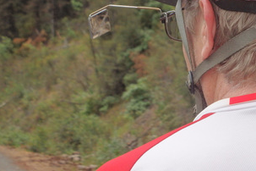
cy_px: 18
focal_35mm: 218
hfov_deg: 9.4
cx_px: 210
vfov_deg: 6.3
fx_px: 1550
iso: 200
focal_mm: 22.8
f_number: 5.7
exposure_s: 1/250
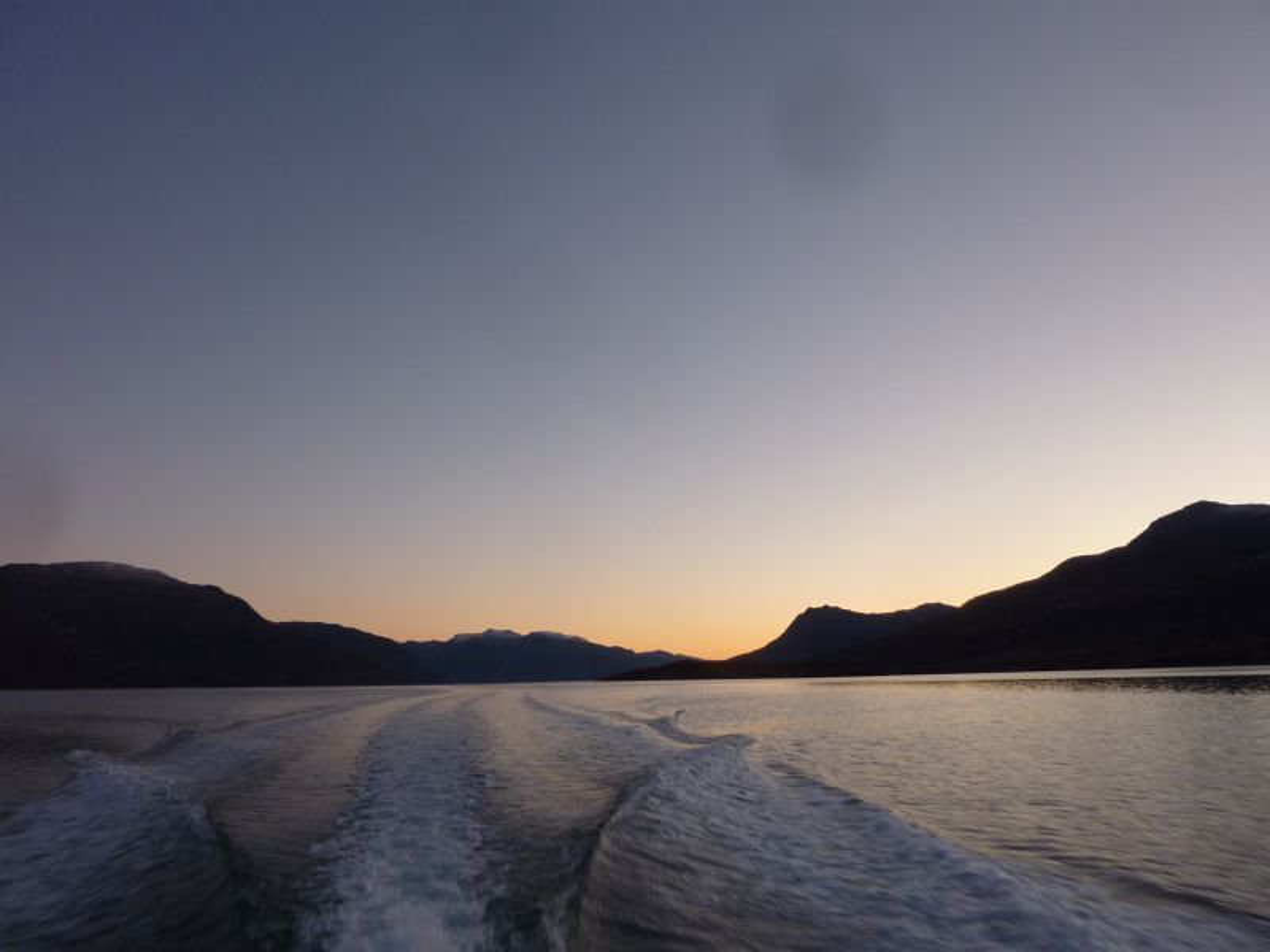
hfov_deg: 69.4
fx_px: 917
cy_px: 476
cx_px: 635
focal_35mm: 25
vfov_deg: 54.9
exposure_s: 1/30
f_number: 3.3
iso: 80
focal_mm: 4.1
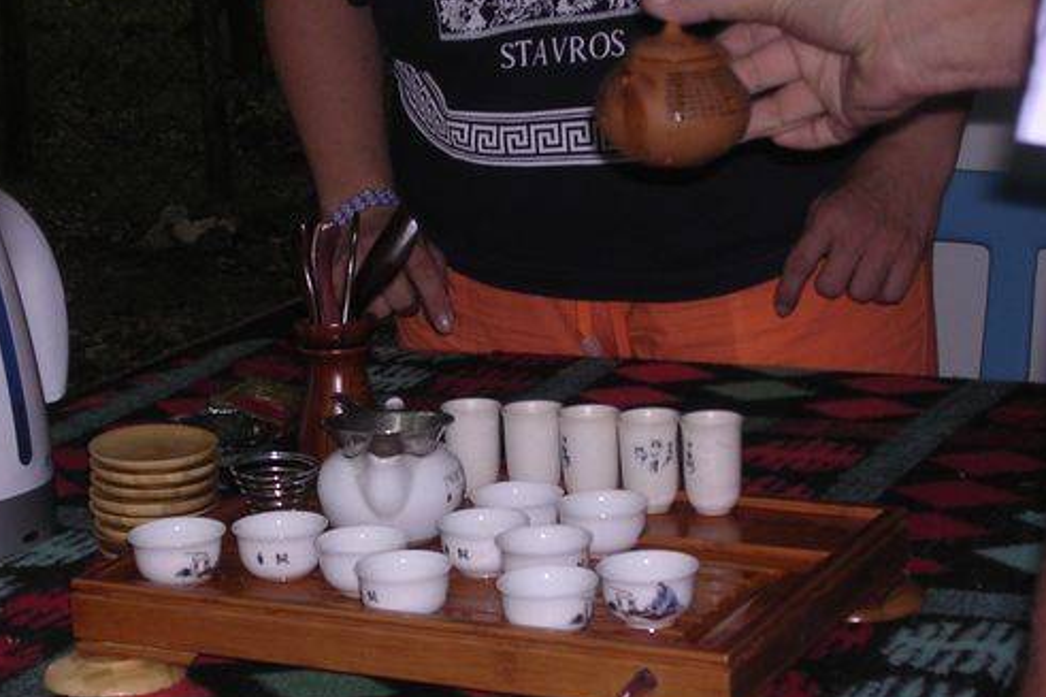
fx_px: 2992
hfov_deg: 19.8
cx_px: 435
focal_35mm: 103
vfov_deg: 13.3
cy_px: 454
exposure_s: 1/60.1
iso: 125
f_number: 4
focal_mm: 12.3
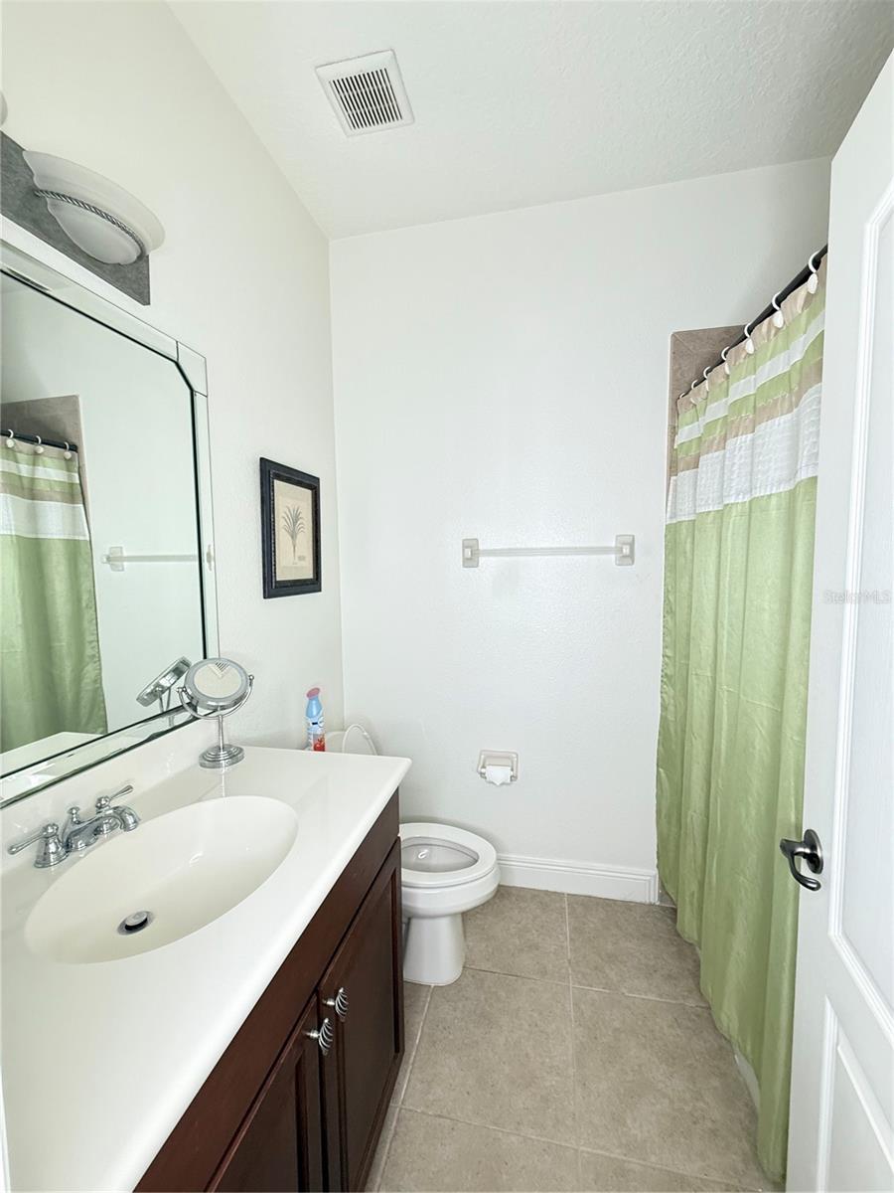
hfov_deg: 85.7
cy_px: 596
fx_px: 482
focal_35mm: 14
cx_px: 447
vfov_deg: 102.1
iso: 200
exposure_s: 1/99
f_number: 2.2
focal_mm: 2.22
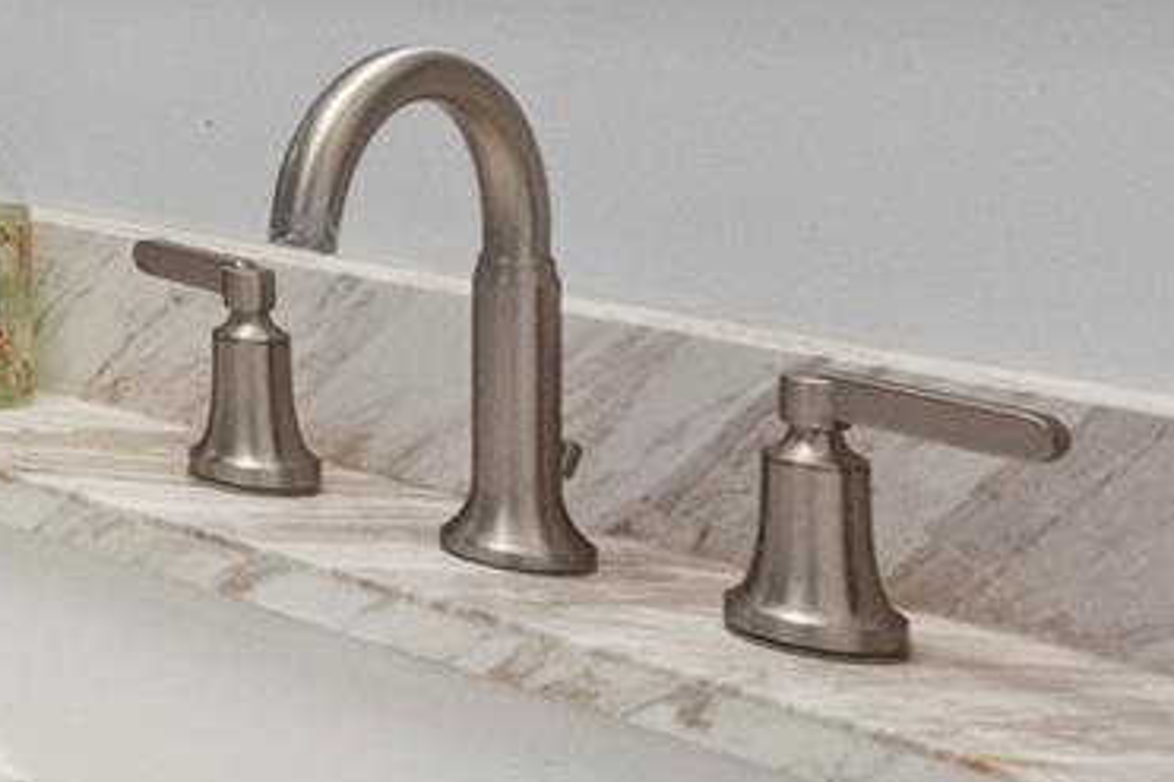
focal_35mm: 69
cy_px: -142
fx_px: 2249
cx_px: -1304
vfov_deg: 18.7
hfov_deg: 17.7
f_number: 11
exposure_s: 1/80
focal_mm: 16
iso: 1600
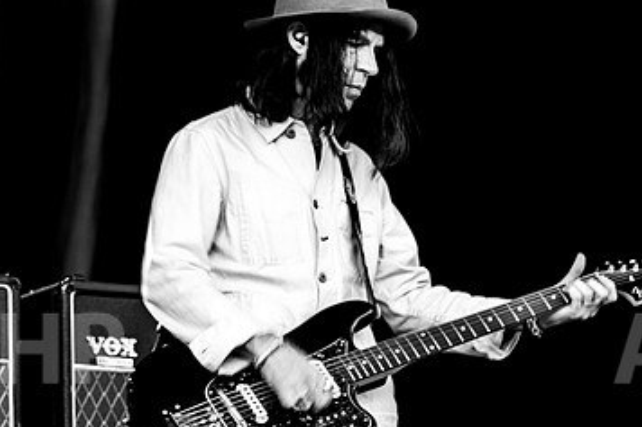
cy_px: 153
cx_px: 371
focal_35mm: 212
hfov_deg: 9.7
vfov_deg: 6.5
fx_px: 3779
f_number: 4.5
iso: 320
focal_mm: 130
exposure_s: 1/50
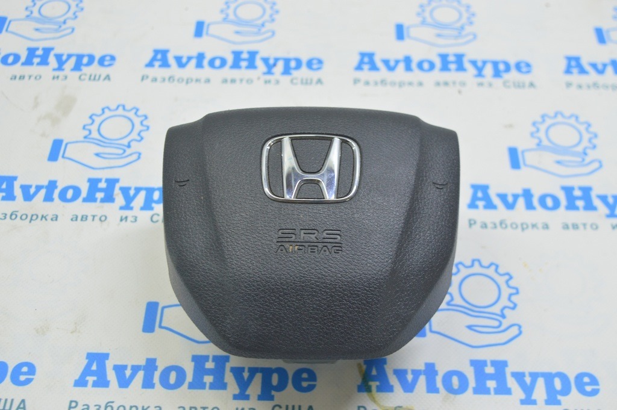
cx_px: 308
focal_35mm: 51
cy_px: 205
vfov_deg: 26.4
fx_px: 873
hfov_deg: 38.9
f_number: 5.6
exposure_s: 1/20
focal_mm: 34
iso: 400
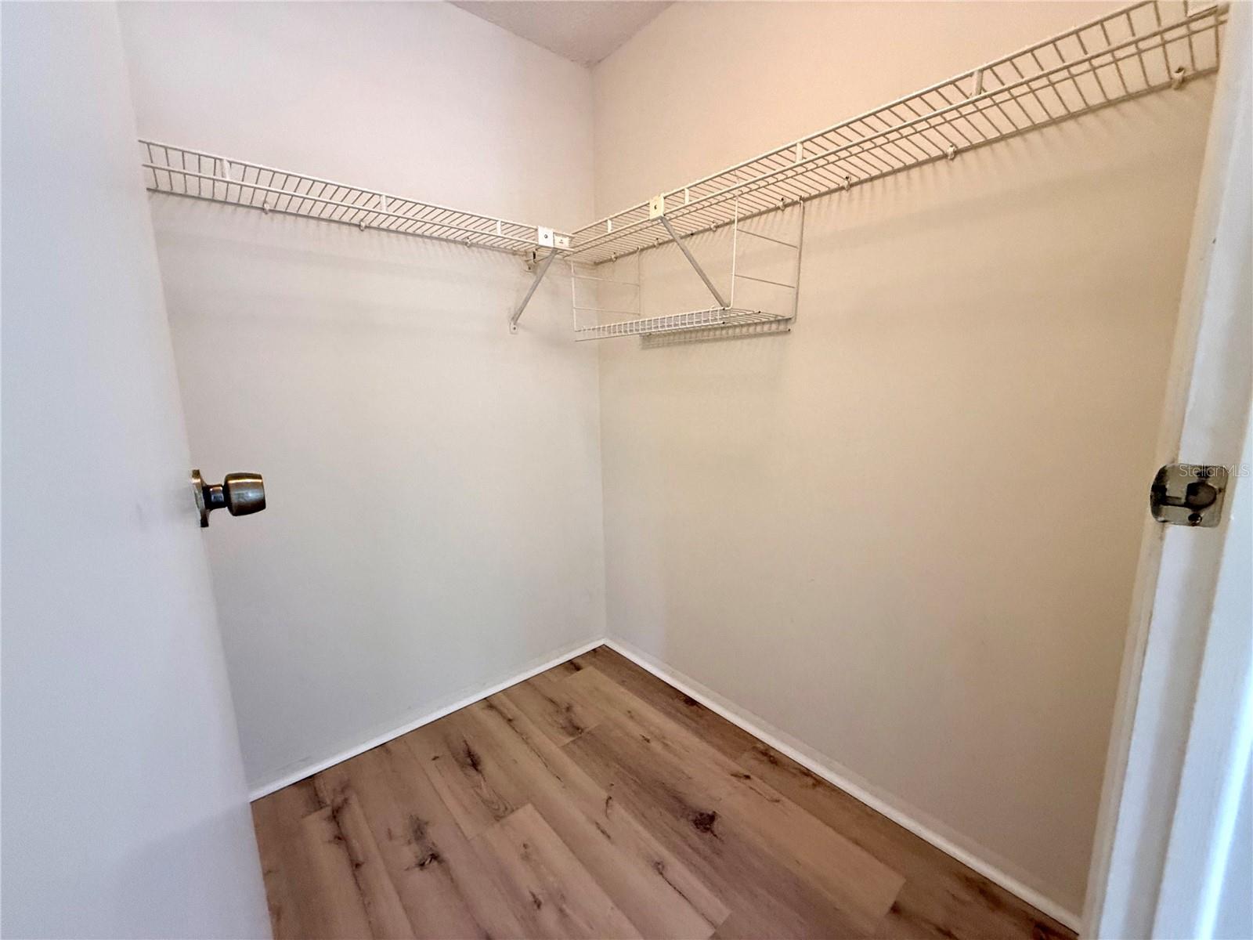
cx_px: 626
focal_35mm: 14
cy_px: 470
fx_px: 507
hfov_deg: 102.1
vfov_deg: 85.7
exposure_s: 1/60
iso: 320
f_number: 2.2
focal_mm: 2.22
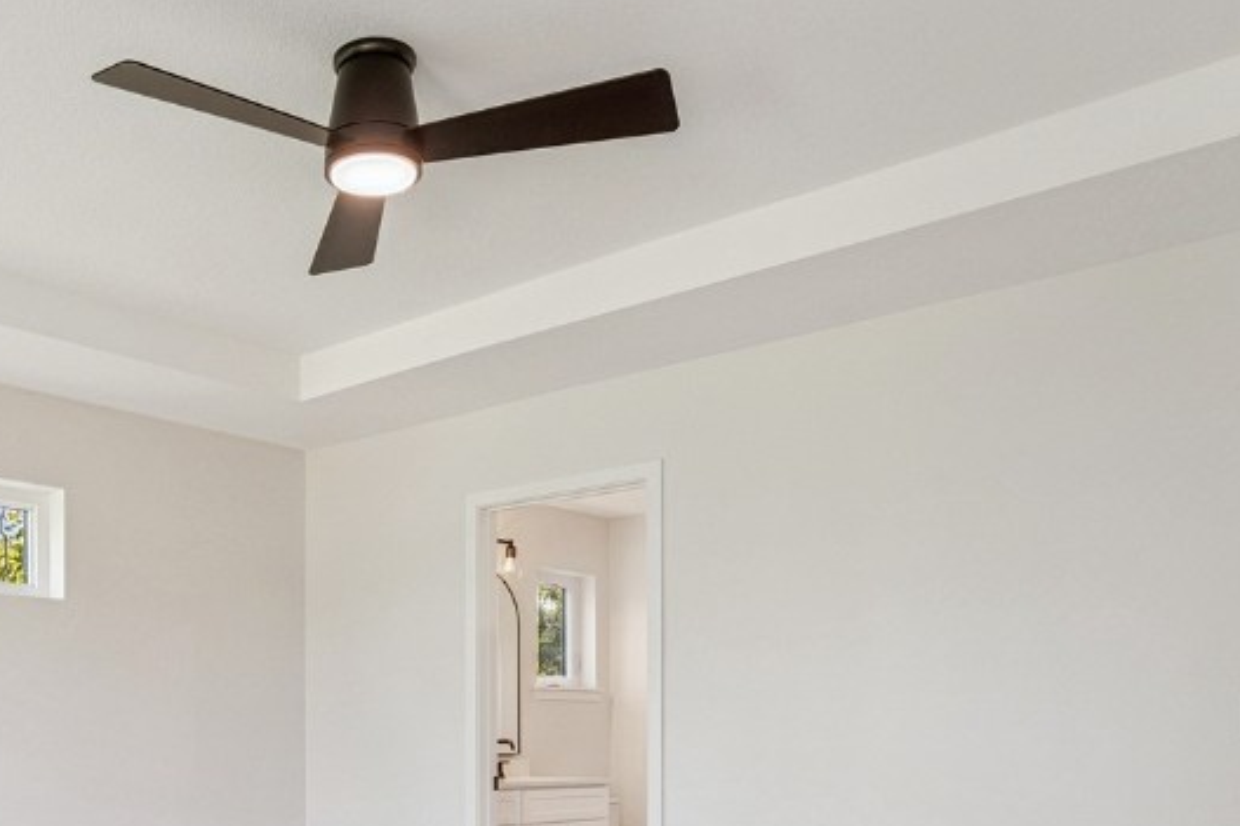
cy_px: 730
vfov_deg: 35.8
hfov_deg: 52.0
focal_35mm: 35
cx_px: 304
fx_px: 1205
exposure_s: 1/40
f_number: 8
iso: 400
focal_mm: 16
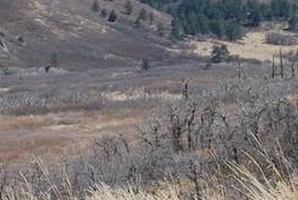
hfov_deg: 7.6
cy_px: -247
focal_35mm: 266
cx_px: -150
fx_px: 2204
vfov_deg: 5.1
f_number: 8
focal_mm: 36
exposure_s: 1/250
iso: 100
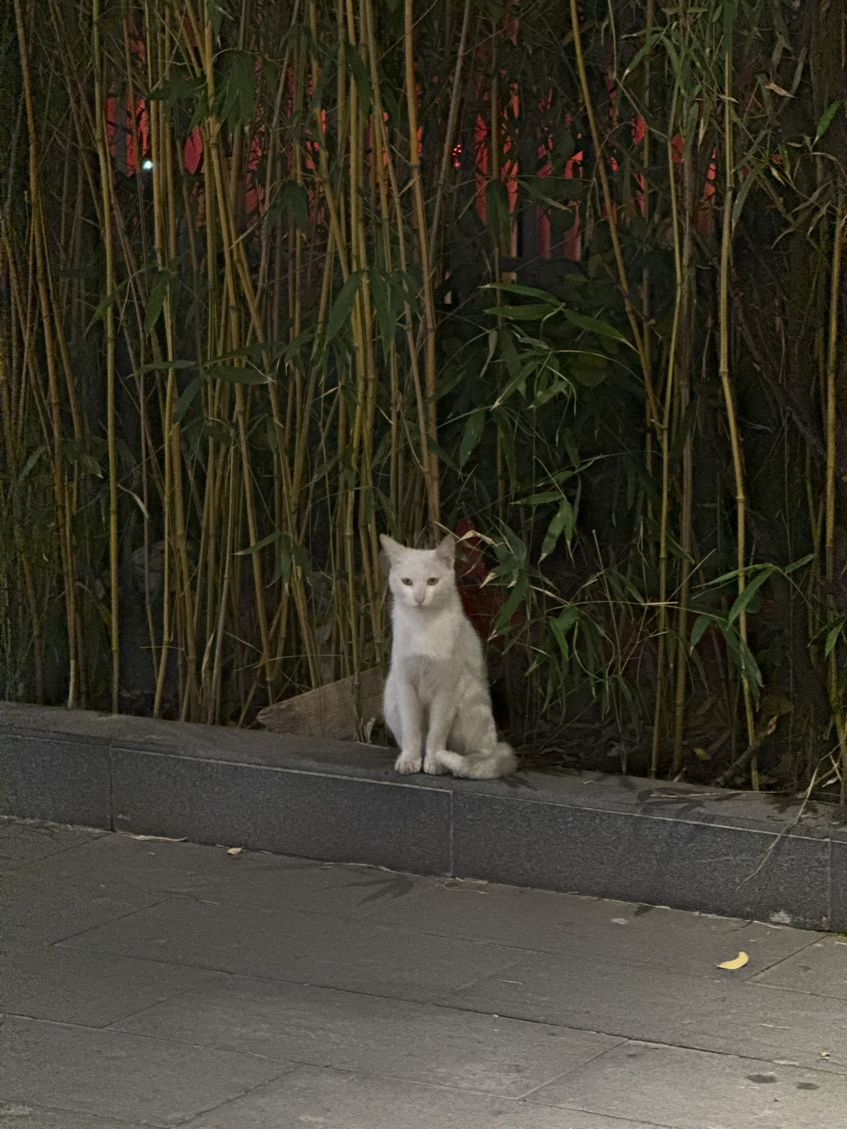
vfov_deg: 16.4
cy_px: 564
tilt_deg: -9.6
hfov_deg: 12.3
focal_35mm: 120
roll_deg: -0.1
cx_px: 424
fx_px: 3915
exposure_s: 1/20
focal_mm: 15.66
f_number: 2.8
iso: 2000
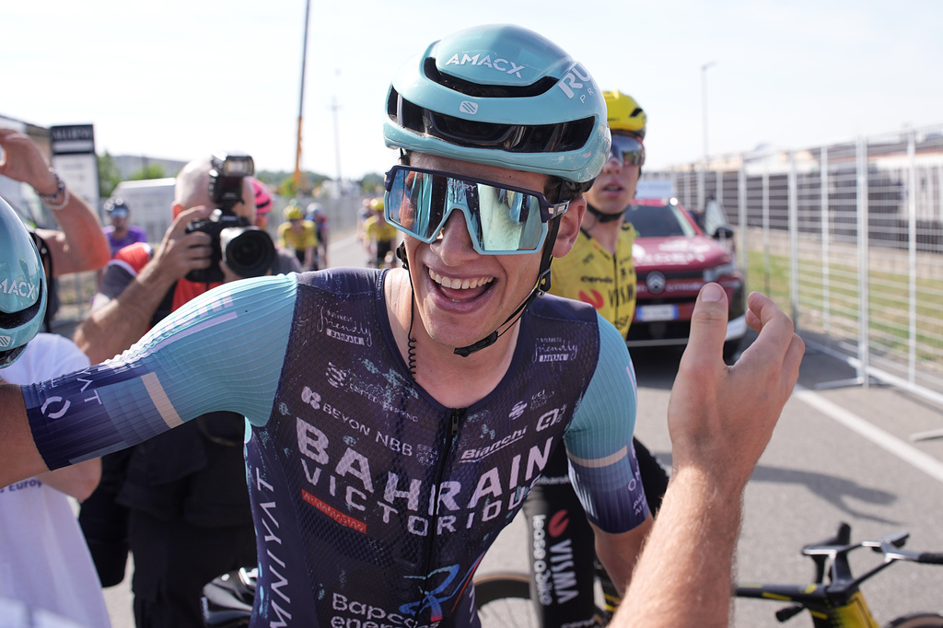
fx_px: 733
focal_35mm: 28
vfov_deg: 46.4
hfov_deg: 65.5
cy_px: 314
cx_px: 472
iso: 250
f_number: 4.5
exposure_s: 1/1000
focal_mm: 28
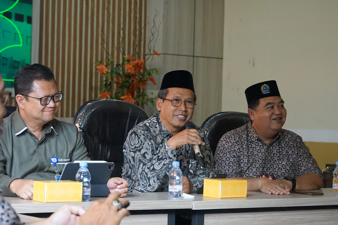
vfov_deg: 13.0
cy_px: 112
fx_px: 986
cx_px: 169
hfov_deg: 19.5
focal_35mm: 105
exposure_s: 1/100
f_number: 5.6
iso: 6400
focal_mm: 70
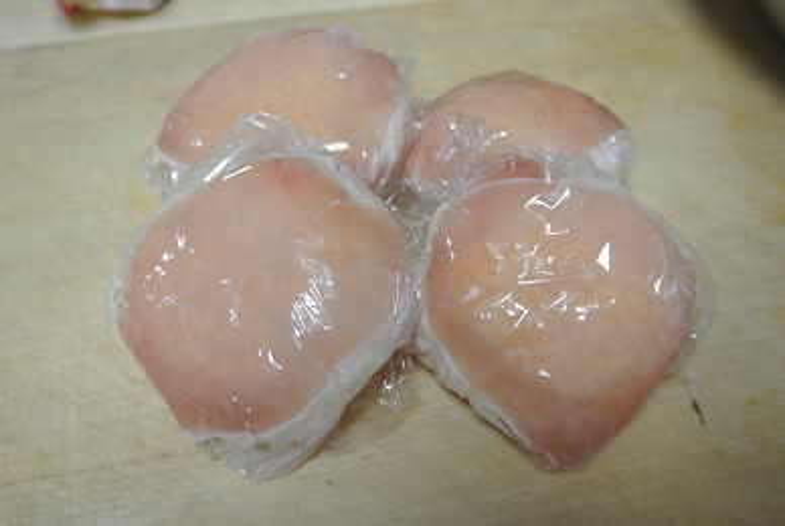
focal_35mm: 39
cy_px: 263
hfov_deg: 49.5
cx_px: 392
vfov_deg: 34.3
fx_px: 852
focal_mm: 14.5
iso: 800
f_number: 4
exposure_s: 1/20
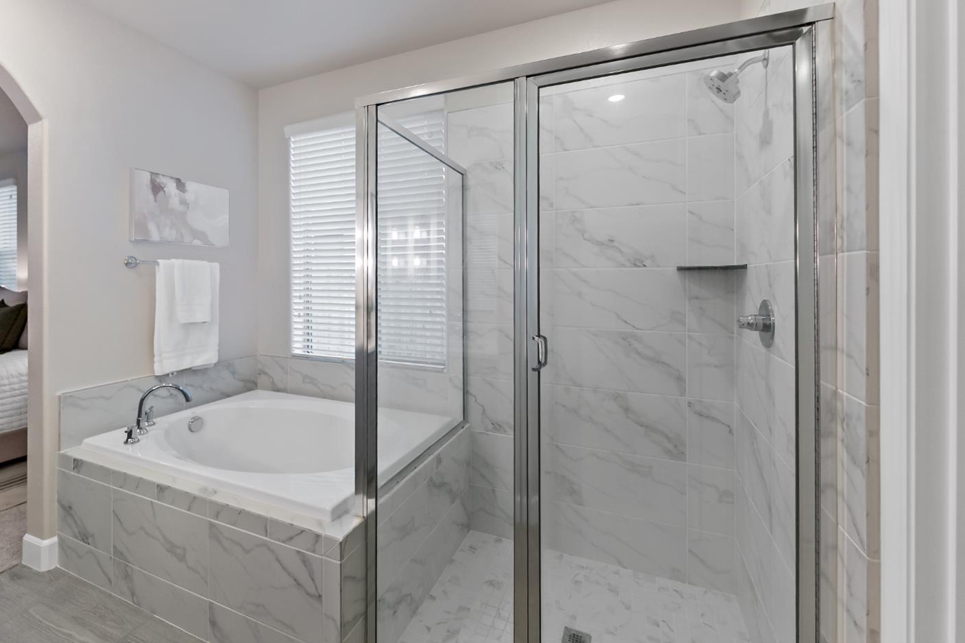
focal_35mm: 15
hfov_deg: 100.2
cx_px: 449
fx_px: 402
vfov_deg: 77.2
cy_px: 303
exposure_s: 1/160
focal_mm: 14
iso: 640
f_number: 4
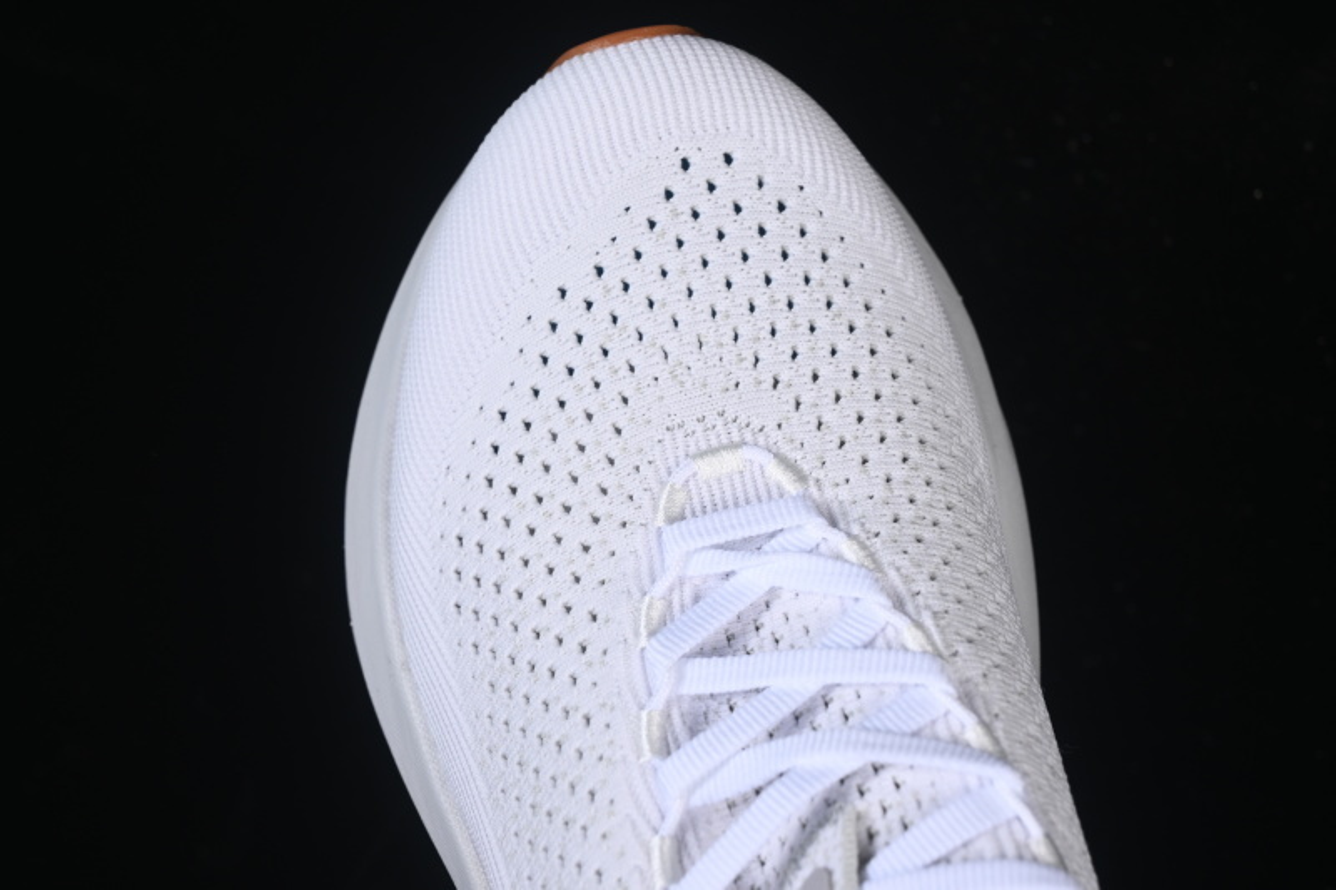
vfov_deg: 18.2
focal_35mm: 75
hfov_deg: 27.0
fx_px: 2783
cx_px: 668
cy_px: 445
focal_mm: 50
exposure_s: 1/100
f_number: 7.1
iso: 160
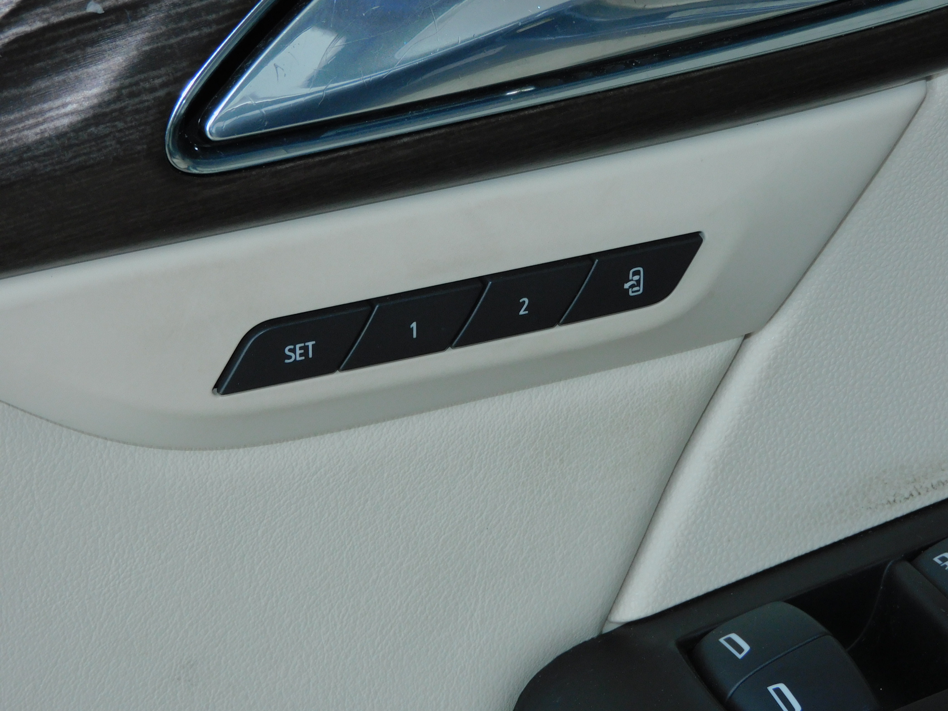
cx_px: 474
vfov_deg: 11.9
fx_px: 3423
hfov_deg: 15.8
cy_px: 356
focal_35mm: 125
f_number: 5
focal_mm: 22.4
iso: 180
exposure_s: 1/60
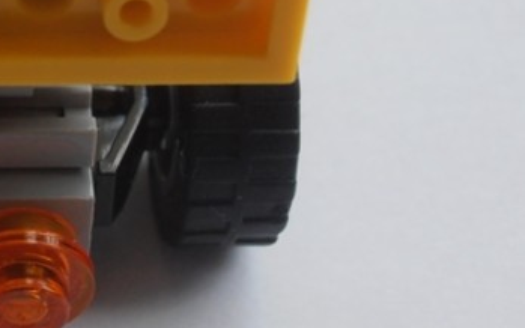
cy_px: 53
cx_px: -8
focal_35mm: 101
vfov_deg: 12.9
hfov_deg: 19.9
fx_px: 1445
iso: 80
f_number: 3.9
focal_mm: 6.61
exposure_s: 1/100
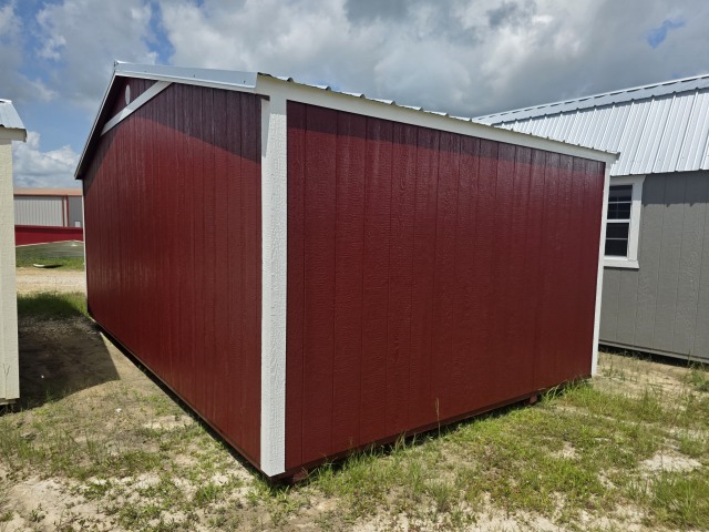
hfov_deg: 73.9
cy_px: 266
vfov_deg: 58.9
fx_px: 471
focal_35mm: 23
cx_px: 354
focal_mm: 6.3
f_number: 1.7
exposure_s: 1/7944
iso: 64
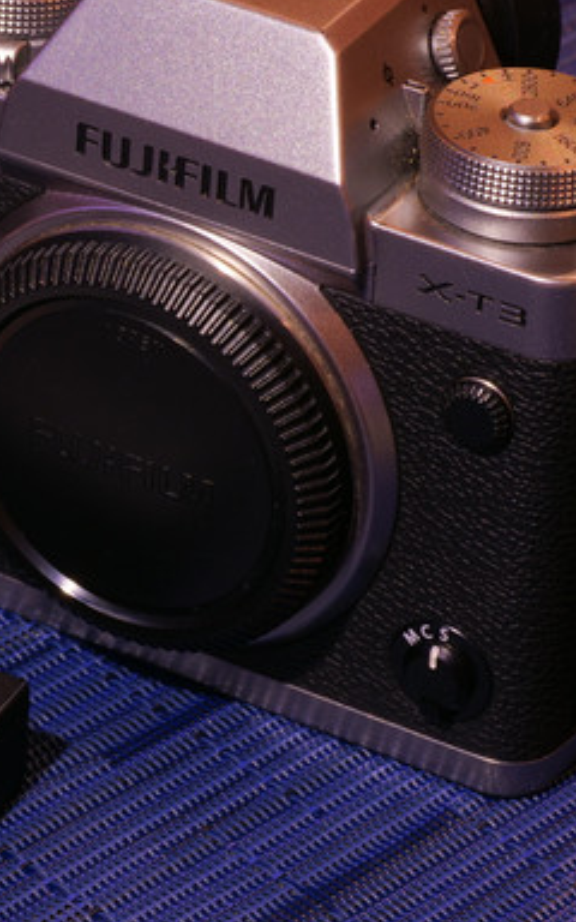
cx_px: 41
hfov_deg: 6.2
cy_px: 396
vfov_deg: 9.9
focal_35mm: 212
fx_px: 5325
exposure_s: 2
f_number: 11
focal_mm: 60
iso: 200
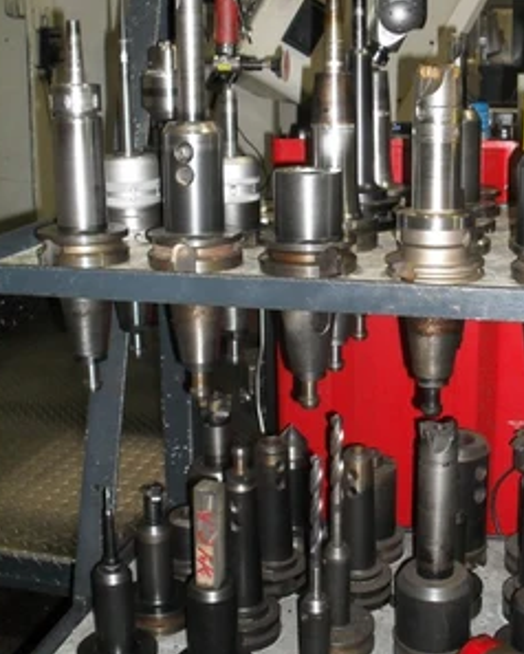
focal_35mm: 46
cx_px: 315
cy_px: 297
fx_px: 891
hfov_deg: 32.7
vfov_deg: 40.3
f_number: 3.2
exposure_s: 1/45
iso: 200
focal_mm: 6.3
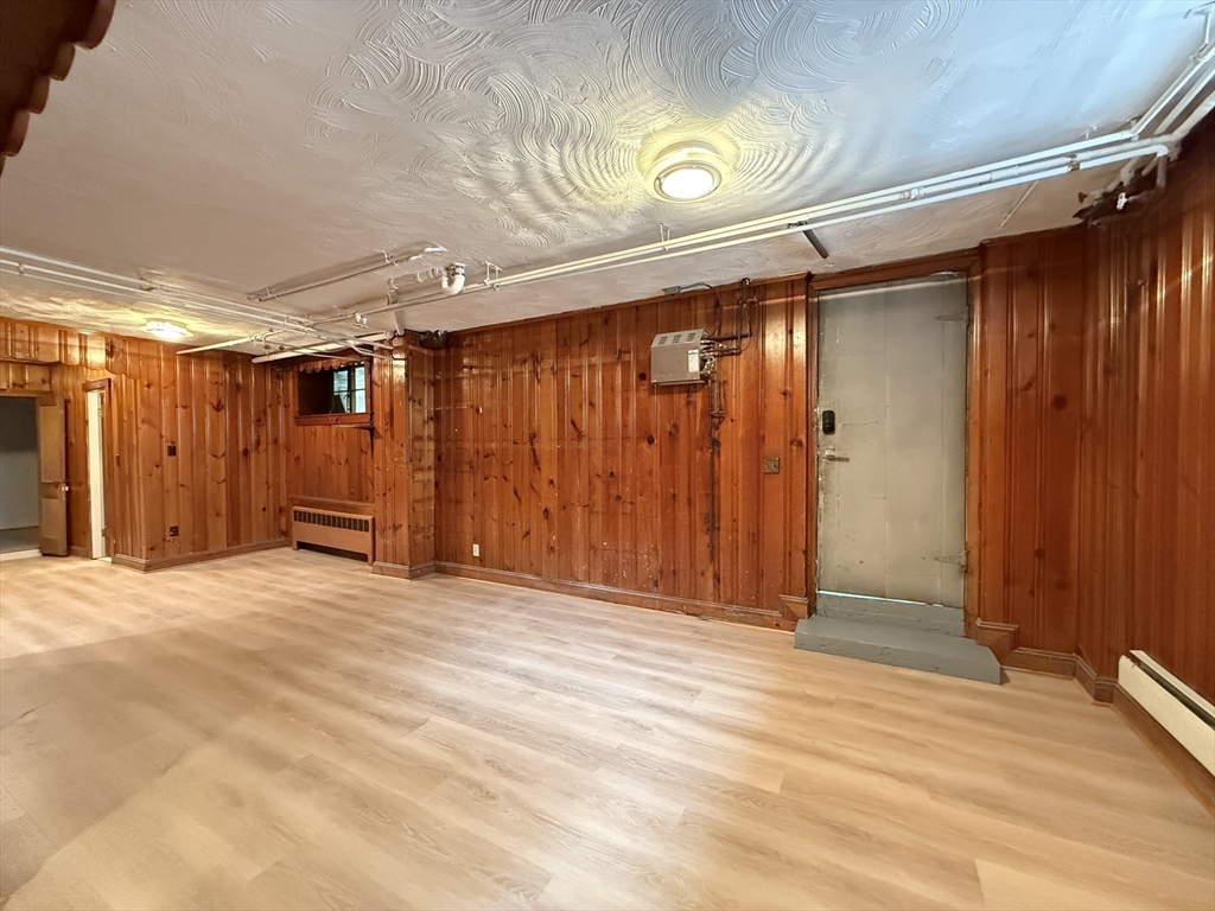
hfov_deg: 102.1
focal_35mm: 14
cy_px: 456
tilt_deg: -0.4
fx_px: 491
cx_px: 608
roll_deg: +0.0
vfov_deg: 85.7
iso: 1000
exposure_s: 1/40
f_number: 2.2
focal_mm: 2.22
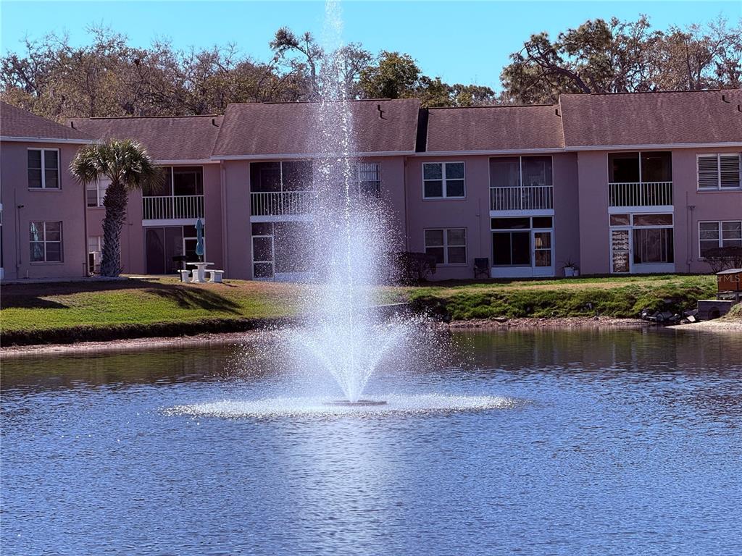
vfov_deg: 12.3
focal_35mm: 120
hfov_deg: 16.4
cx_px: 371
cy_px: 278
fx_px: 2572
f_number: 2.8
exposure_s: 1/1546
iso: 50
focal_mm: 15.66
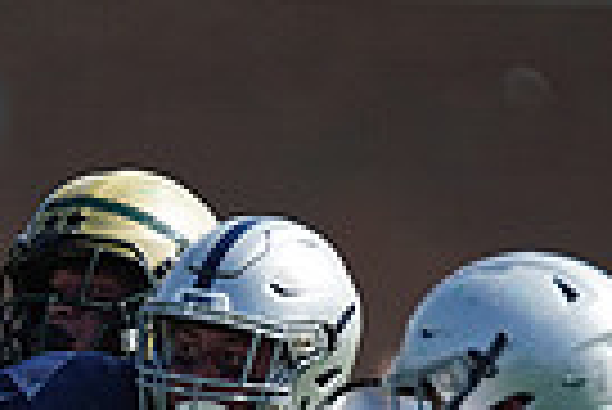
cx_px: 40
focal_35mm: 1054
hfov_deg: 2.0
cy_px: 764
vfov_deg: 1.3
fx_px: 17937
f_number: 2.8
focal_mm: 247
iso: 400
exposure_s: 1/4000
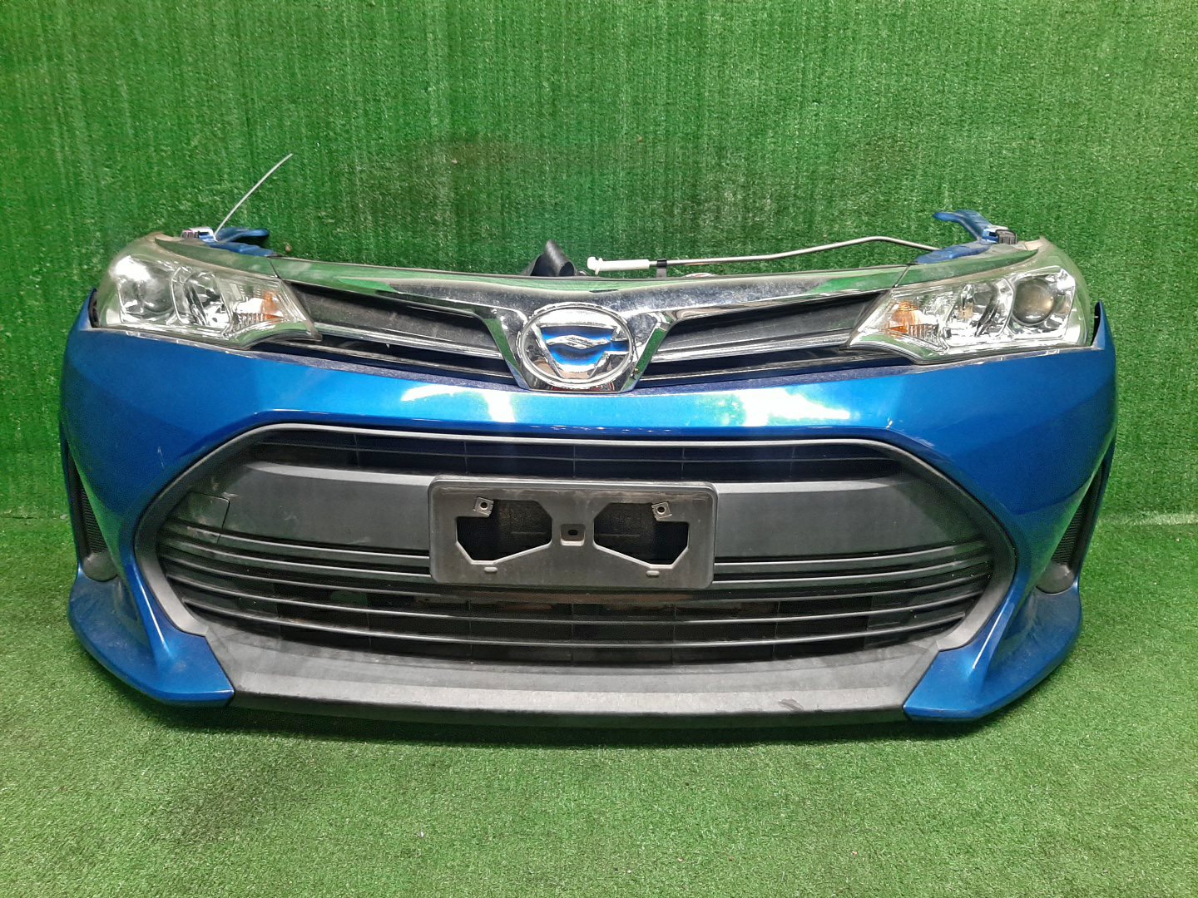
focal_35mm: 26
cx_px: 599
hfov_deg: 67.3
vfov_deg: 53.1
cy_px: 449
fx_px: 900
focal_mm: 3.93
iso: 170
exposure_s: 1/50
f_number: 1.7
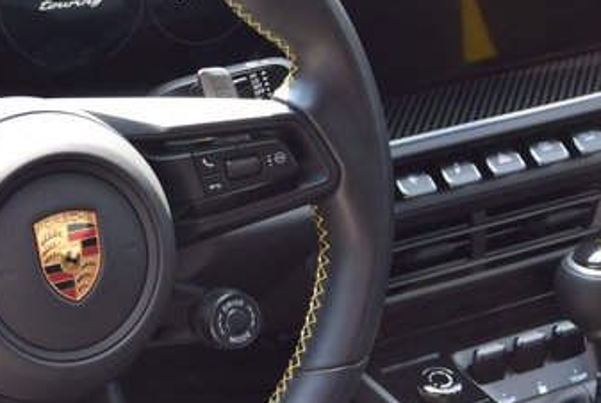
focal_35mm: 116
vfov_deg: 11.9
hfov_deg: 17.4
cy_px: 195
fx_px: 1940
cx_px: 74
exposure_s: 1/125
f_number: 5.6
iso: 400
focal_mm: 34
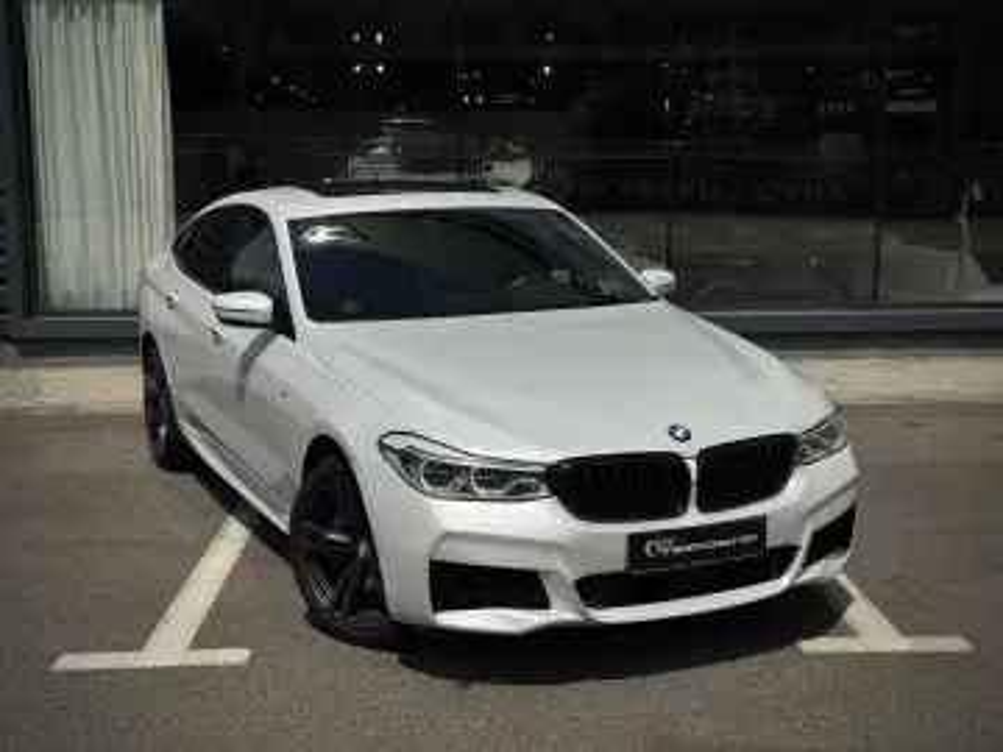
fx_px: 1391
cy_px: 376
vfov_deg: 30.3
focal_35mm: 48
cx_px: 502
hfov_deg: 39.7
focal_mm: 6.76
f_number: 1.78
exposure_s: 1/20000
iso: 50
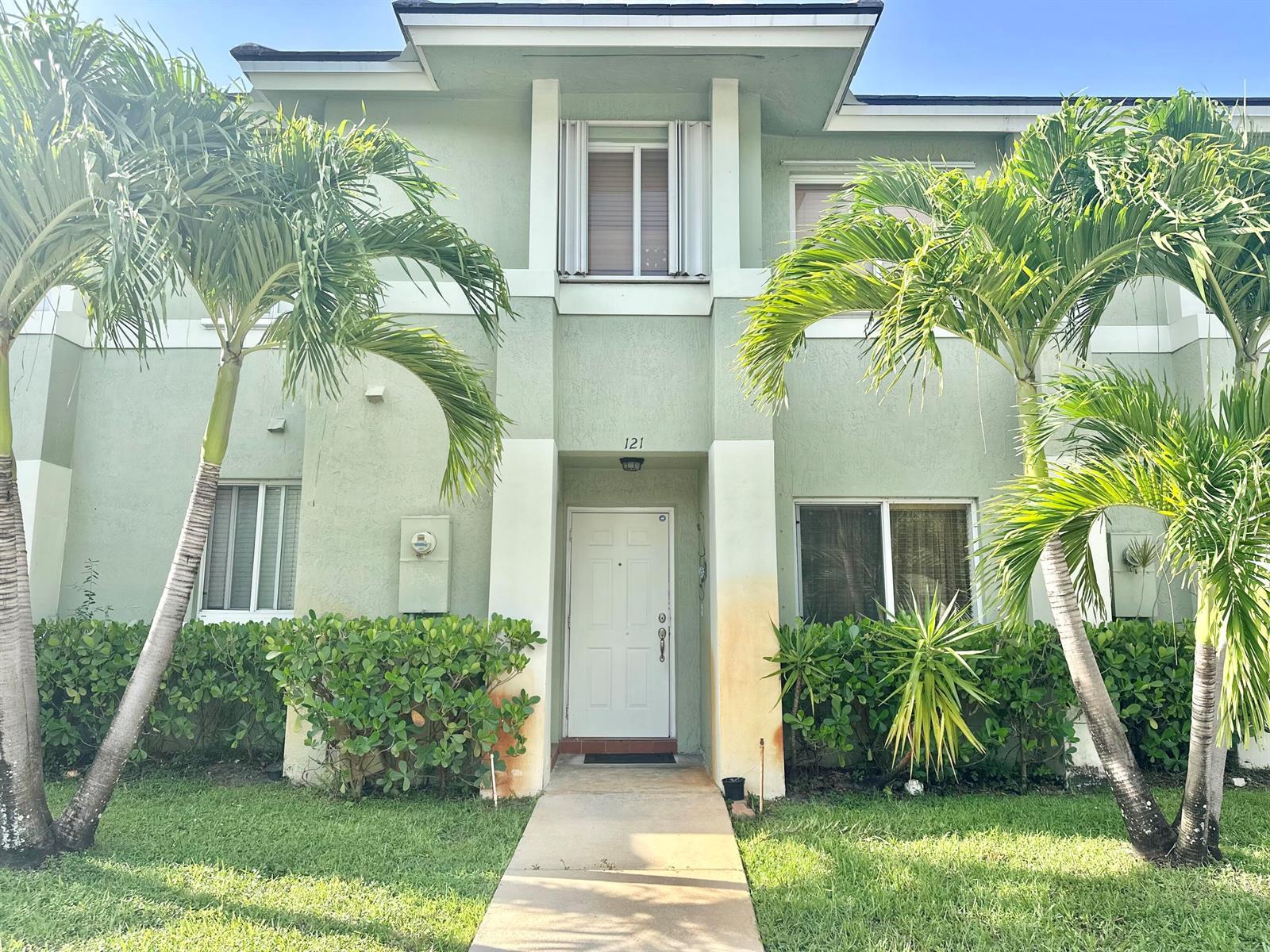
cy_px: 476
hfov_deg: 71.6
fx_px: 881
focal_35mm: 24
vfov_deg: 56.8
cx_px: 635
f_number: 1.78
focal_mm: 6.86
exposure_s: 1/1198
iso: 80
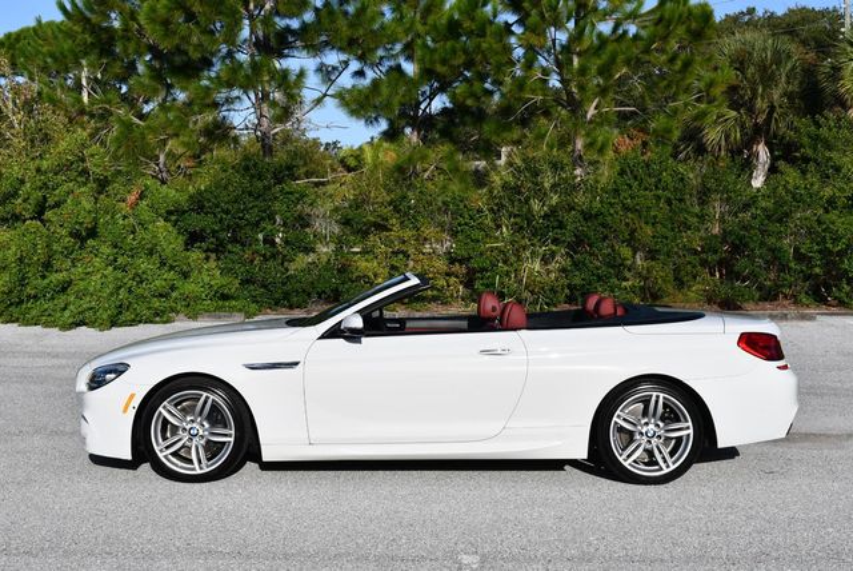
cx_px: 426
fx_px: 1233
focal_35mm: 52
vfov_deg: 26.0
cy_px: 286
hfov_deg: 38.2
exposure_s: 1/320
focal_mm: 26
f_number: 9
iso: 100
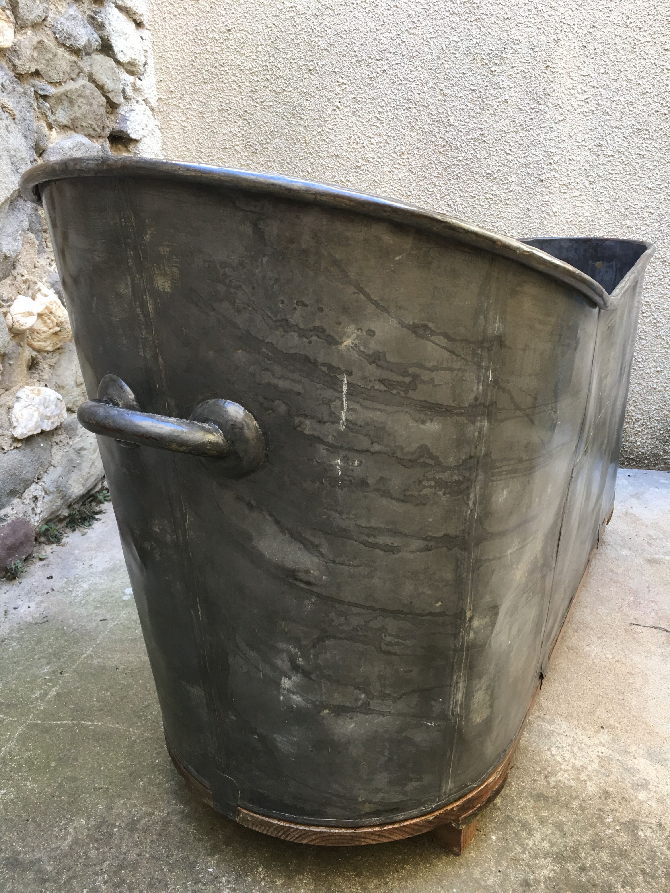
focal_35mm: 29
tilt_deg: -20.7
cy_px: 446
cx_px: 335
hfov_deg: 48.2
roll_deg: +1.3
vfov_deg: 61.7
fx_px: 748
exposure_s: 1/33
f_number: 2.2
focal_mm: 4.15
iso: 25
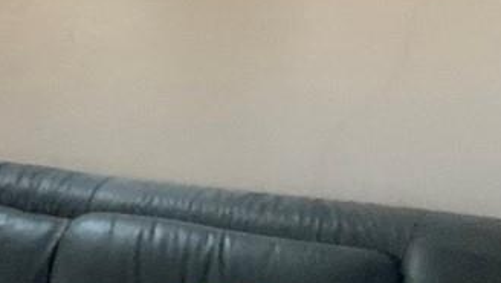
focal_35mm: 197
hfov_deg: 10.6
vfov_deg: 6.2
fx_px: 2619
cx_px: -185
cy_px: 55
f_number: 1.8
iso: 320
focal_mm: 3
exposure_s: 1/30
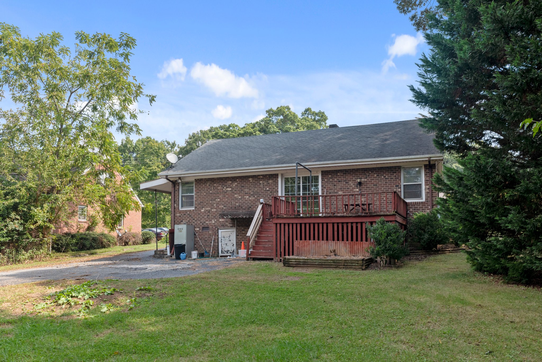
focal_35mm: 29
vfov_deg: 45.0
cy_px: 181
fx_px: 437
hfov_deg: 63.6
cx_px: 271
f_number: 8
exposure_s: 1/320
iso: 640
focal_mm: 29
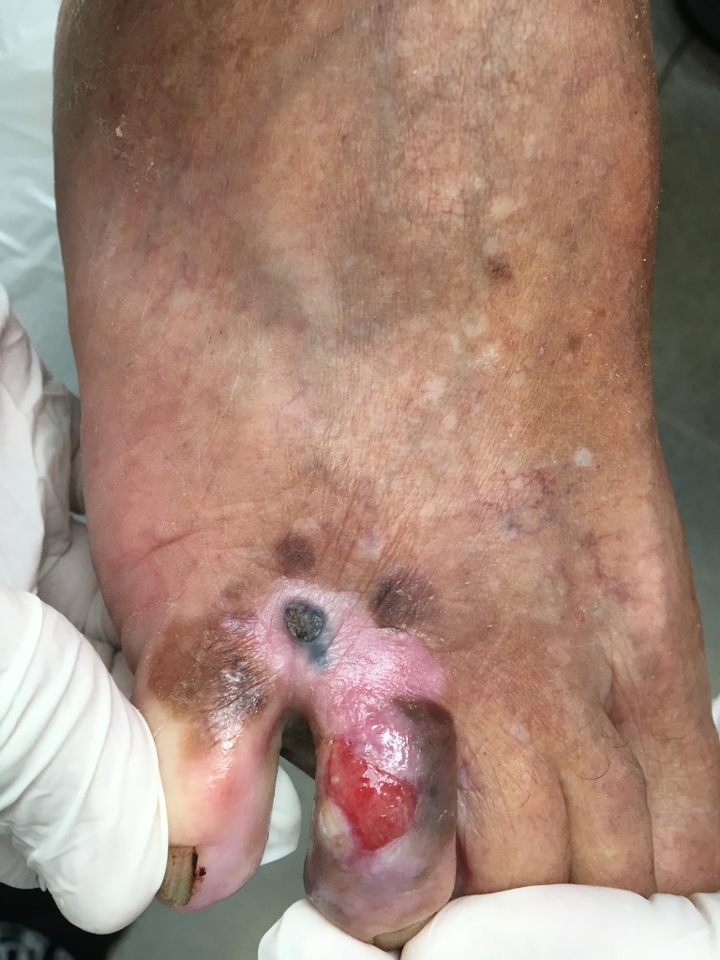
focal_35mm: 29
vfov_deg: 61.7
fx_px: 804
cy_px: 480
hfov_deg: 48.2
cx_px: 360
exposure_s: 1/30
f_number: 2.2
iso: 40
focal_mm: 4.15
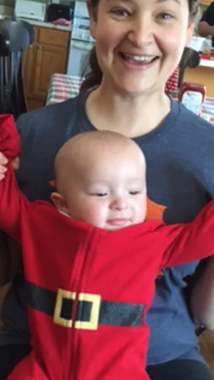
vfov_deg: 31.5
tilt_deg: -23.3
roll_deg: -8.7
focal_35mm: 65
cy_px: 304
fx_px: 656
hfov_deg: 18.5
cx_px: 90
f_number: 2.2
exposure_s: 1/30
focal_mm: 4.15
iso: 80
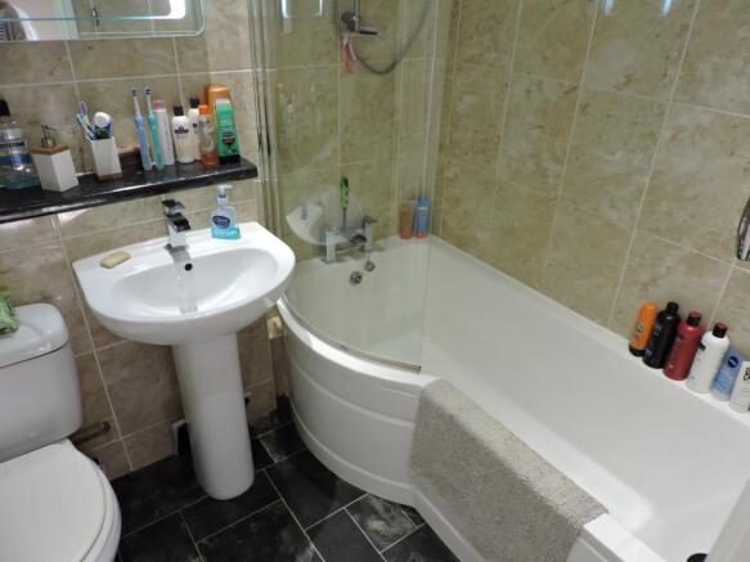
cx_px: 375
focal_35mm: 24
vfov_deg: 56.8
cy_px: 281
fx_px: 520
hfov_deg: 71.6
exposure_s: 1/30
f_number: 3
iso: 220
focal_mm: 4.3
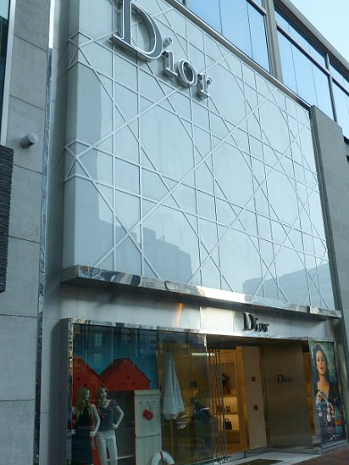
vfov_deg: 53.8
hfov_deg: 41.7
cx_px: 208
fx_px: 456
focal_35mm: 34
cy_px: 254
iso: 100
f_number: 3.3
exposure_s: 1/125
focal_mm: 5
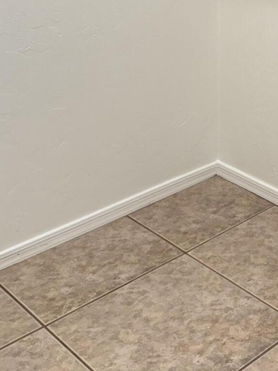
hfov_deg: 22.5
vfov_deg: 28.7
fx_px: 675
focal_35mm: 63
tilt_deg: -11.6
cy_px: -6
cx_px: 271
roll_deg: -1.4
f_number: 1.78
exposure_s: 1/120
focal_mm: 6.76
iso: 160
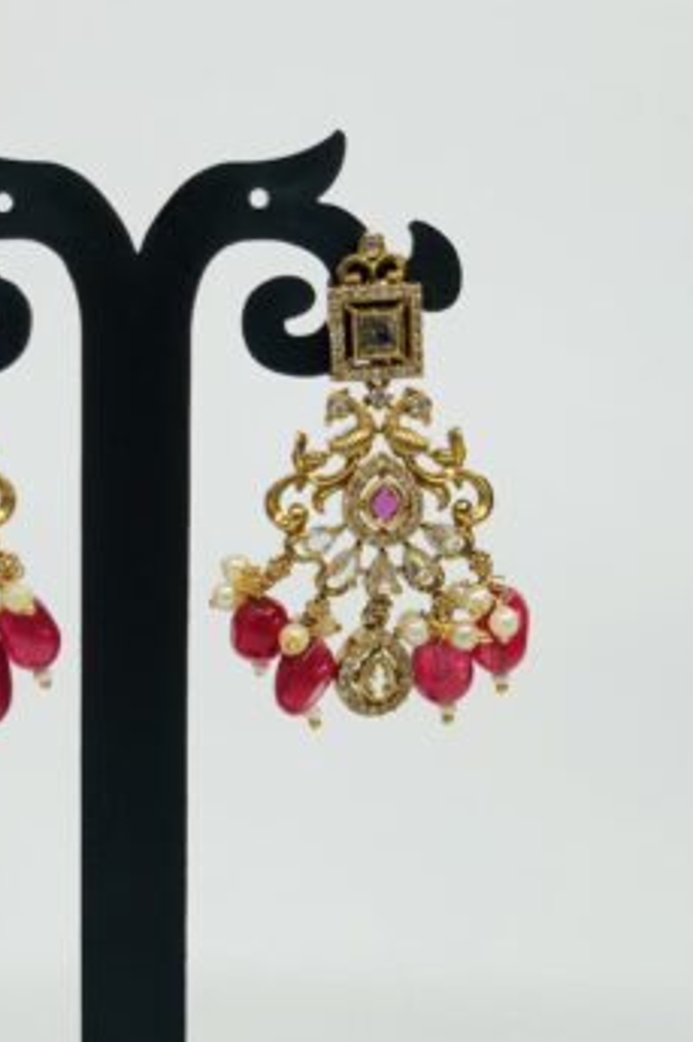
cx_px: 160
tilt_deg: -10.4
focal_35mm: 88
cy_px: 600
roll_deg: +0.6
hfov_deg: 15.4
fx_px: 2543
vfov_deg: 23.1
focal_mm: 6
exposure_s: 1/106
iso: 16
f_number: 2.4
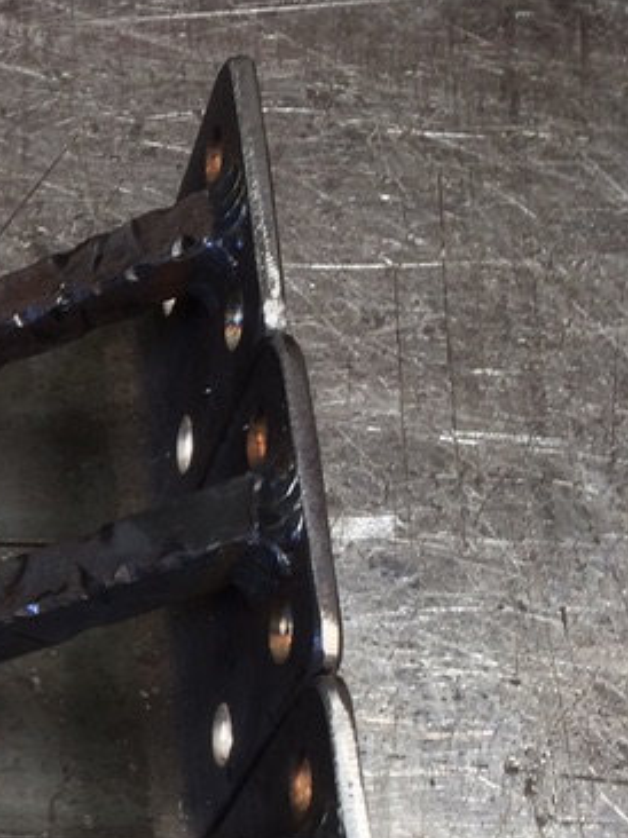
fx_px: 2034
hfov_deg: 16.4
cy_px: 703
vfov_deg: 22.9
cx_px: -234
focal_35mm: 84
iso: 40
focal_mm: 4.12
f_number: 2.2
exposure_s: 1/40
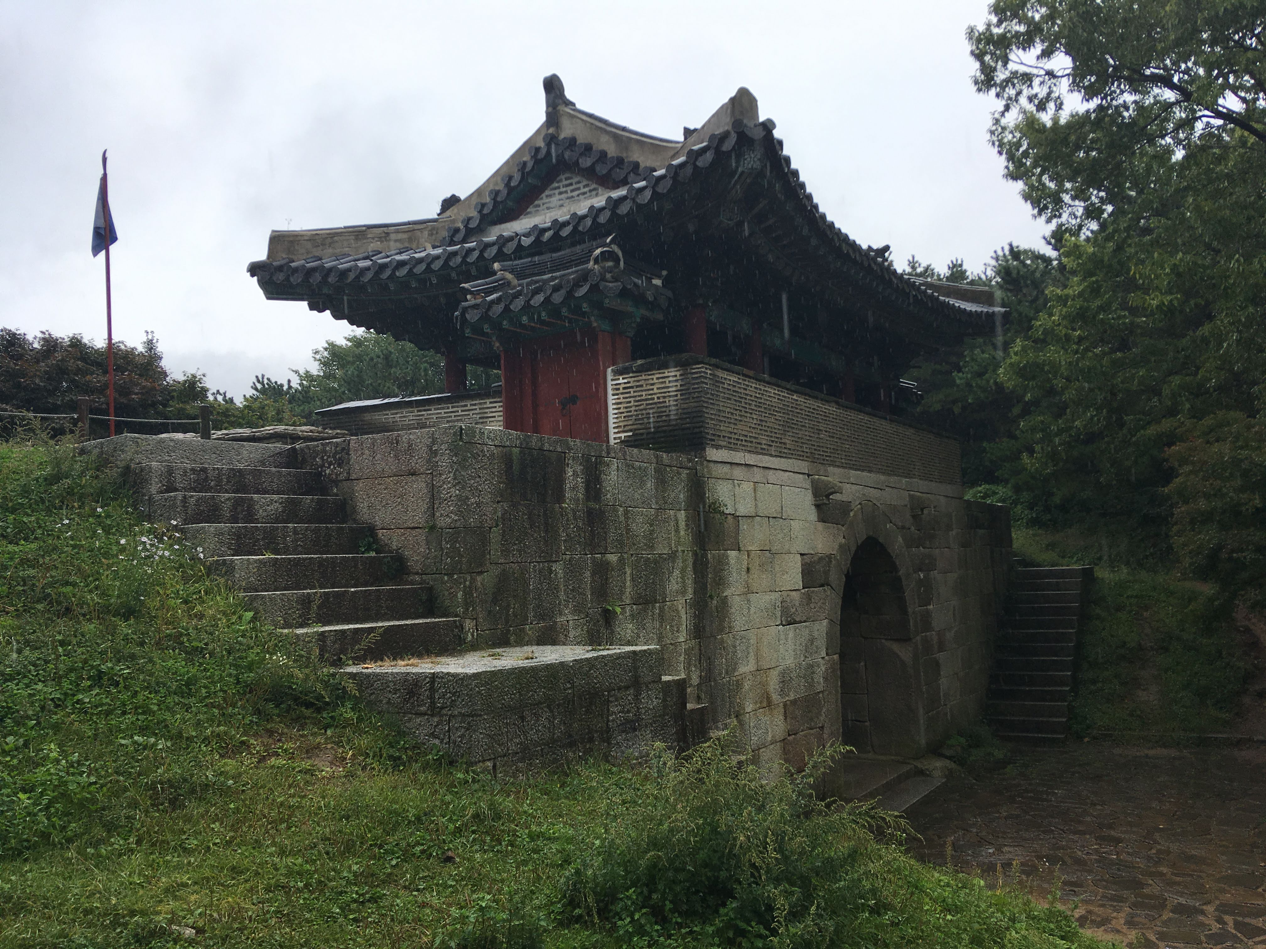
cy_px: 474
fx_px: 1061
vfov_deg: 48.2
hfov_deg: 61.7
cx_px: 633
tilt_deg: +5.4
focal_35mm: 29
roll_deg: +2.1
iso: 25
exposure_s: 1/452
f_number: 2.2
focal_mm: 4.15
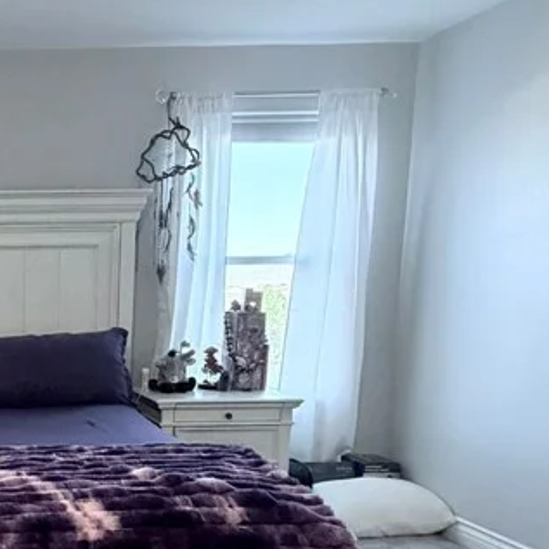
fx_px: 718
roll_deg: +1.1
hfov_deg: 35.3
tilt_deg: -8.8
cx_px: -66
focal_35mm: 40
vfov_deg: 40.9
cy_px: 397
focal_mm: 2.22
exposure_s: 1/60
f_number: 2.2
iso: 250
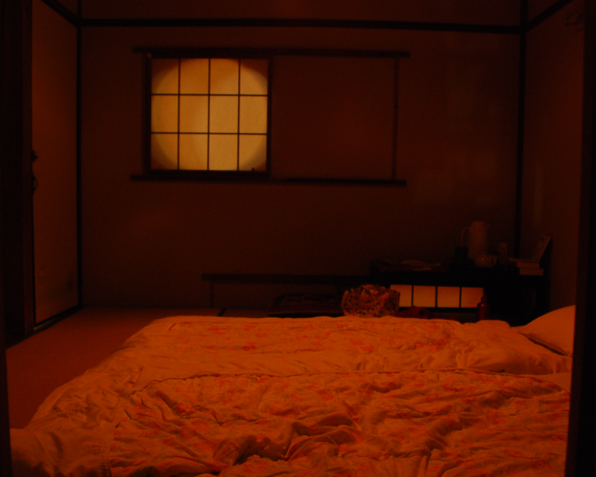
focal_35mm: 37
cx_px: 310
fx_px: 653
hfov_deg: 49.1
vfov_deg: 40.1
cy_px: 256
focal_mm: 18
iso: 400
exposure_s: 3
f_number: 3.5
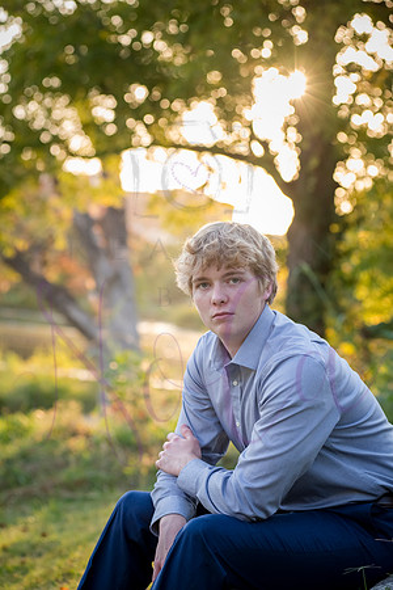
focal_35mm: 92
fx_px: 1506
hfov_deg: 14.9
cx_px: 196
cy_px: 295
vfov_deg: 22.1
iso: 800
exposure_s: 1/500
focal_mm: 92
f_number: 5
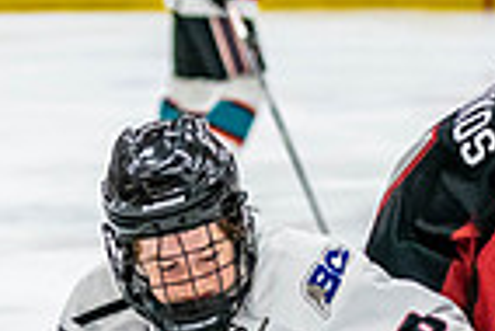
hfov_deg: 4.7
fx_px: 6015
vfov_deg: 3.1
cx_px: 548
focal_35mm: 437
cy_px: 615
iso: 2200
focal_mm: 90
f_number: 2.8
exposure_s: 1/640
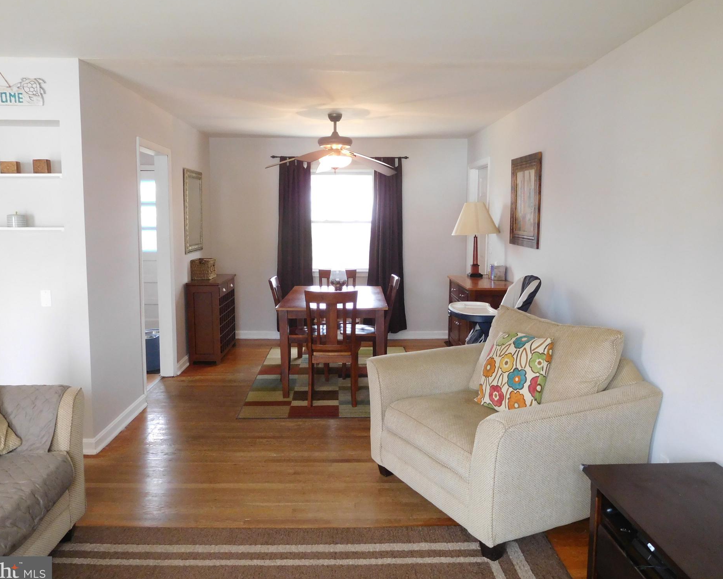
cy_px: 288
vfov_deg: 53.2
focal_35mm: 27
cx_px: 354
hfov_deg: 64.1
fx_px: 578
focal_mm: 4.5
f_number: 3.4
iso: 400
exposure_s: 1/30
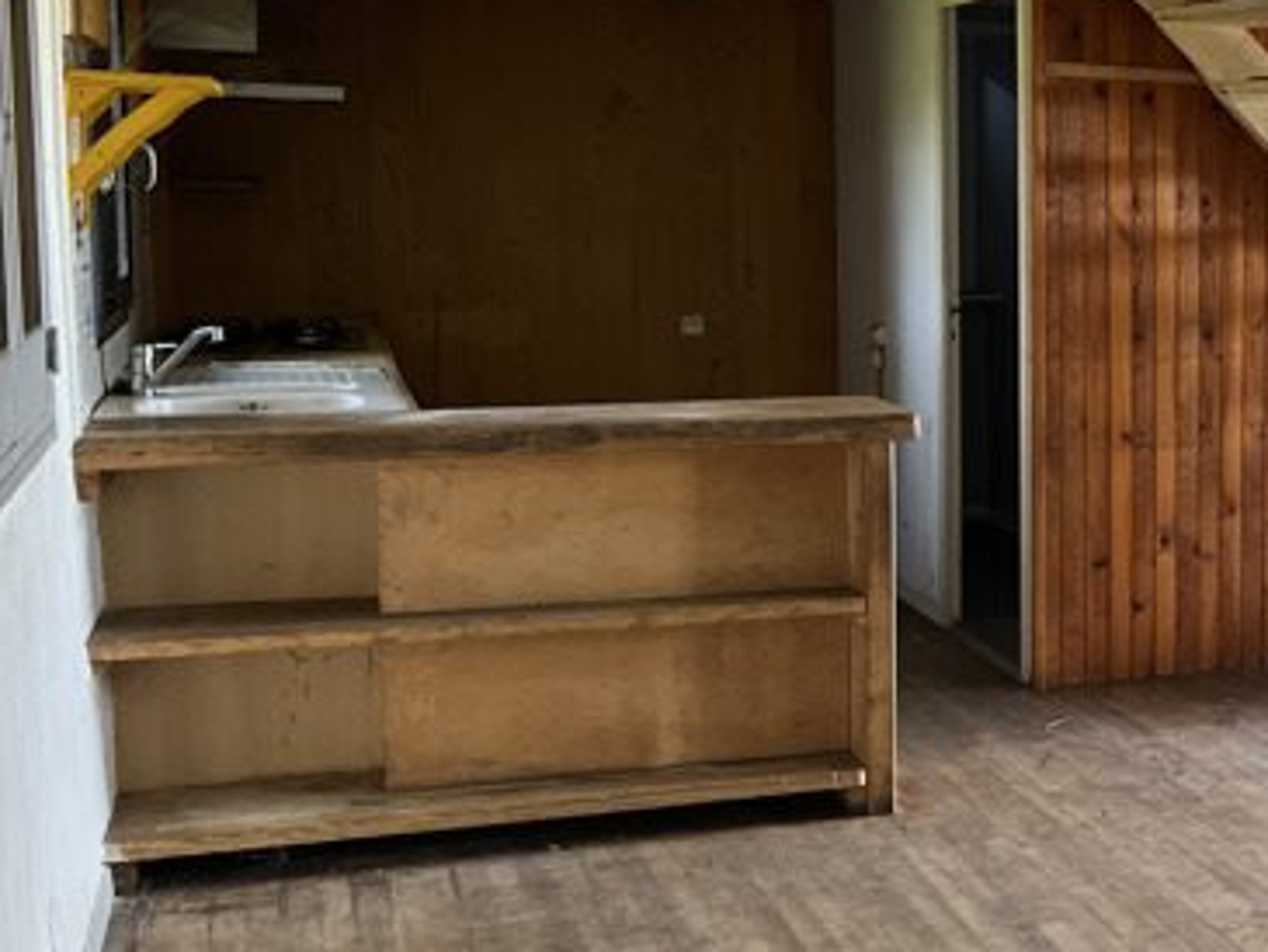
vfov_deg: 25.7
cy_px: 438
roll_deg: -0.9
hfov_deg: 30.4
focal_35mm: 57
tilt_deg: -7.5
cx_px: 1379
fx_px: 2089
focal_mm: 5.1
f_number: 1.6
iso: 125
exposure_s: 1/121
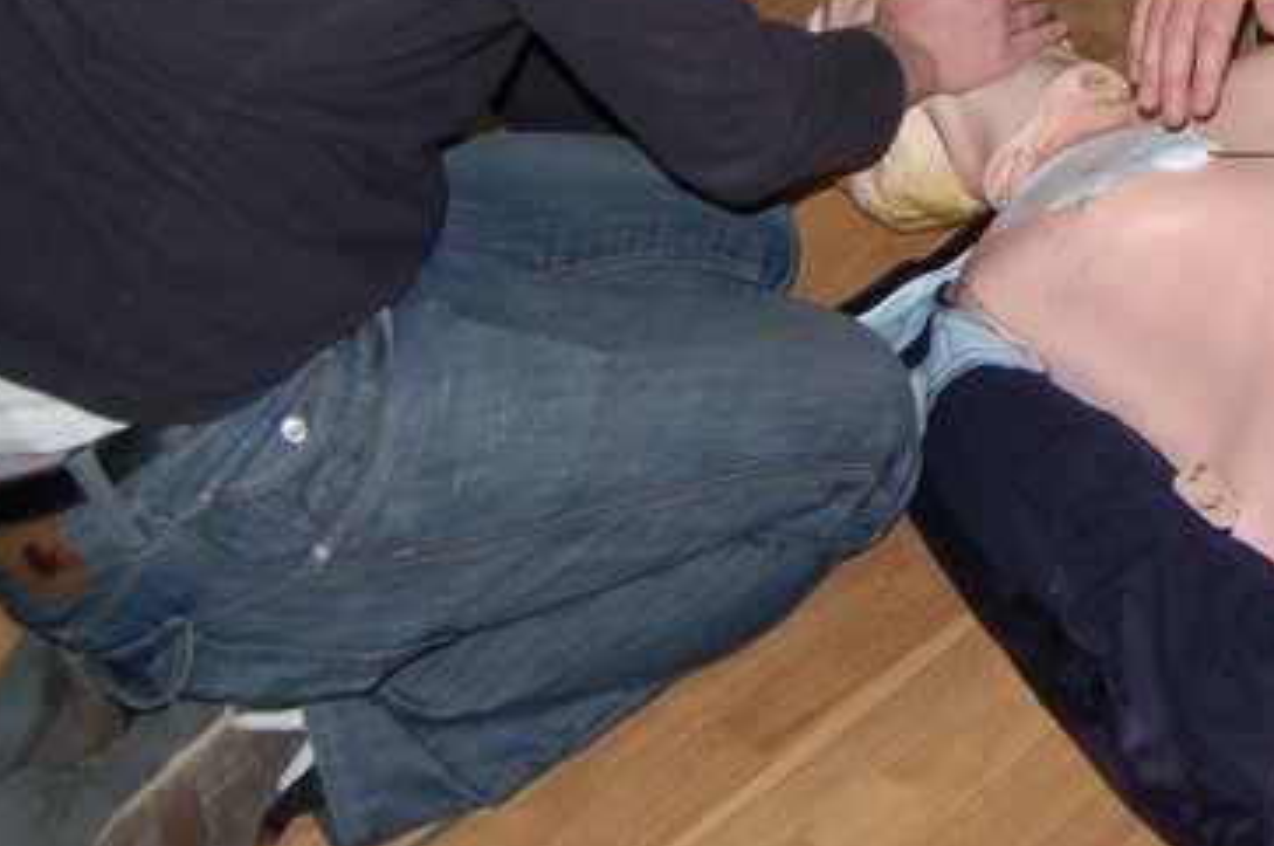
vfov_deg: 16.2
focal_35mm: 80
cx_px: 1432
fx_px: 2842
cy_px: -205
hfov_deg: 23.6
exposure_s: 1/60
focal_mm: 19
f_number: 3.5
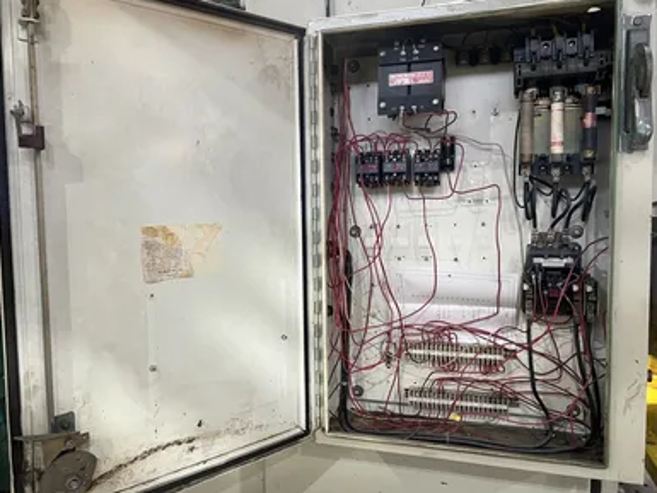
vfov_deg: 51.4
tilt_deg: -4.3
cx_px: 331
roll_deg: +0.8
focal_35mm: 27
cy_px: 239
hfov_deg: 65.3
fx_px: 513
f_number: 1.5
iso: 160
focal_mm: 5.7
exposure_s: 1/60
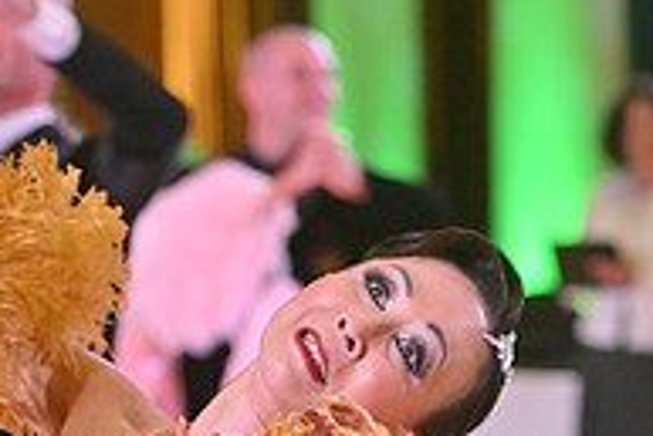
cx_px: 200
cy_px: 624
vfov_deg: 3.2
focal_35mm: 435
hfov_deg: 4.7
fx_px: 7896
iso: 4000
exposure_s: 1/400
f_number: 5.6
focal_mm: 145
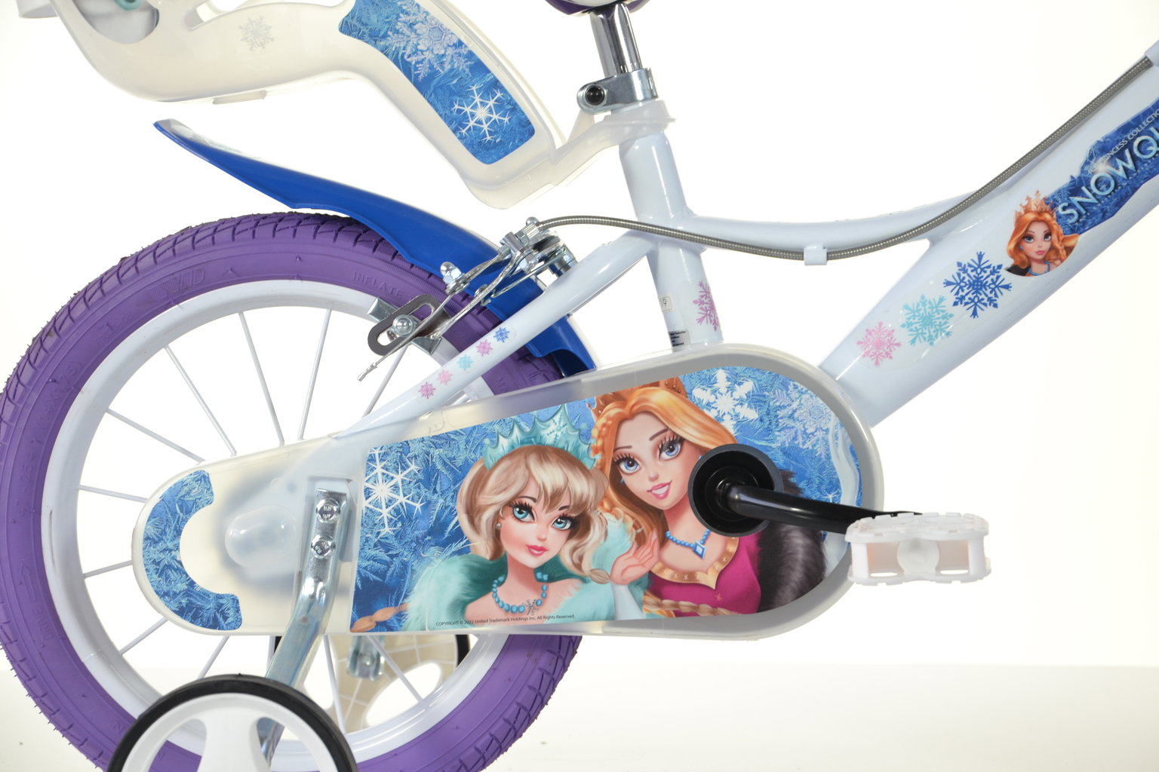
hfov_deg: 19.5
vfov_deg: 13.0
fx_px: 3380
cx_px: 580
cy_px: 386
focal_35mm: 105
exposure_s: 1/60
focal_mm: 70
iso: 400
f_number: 6.3
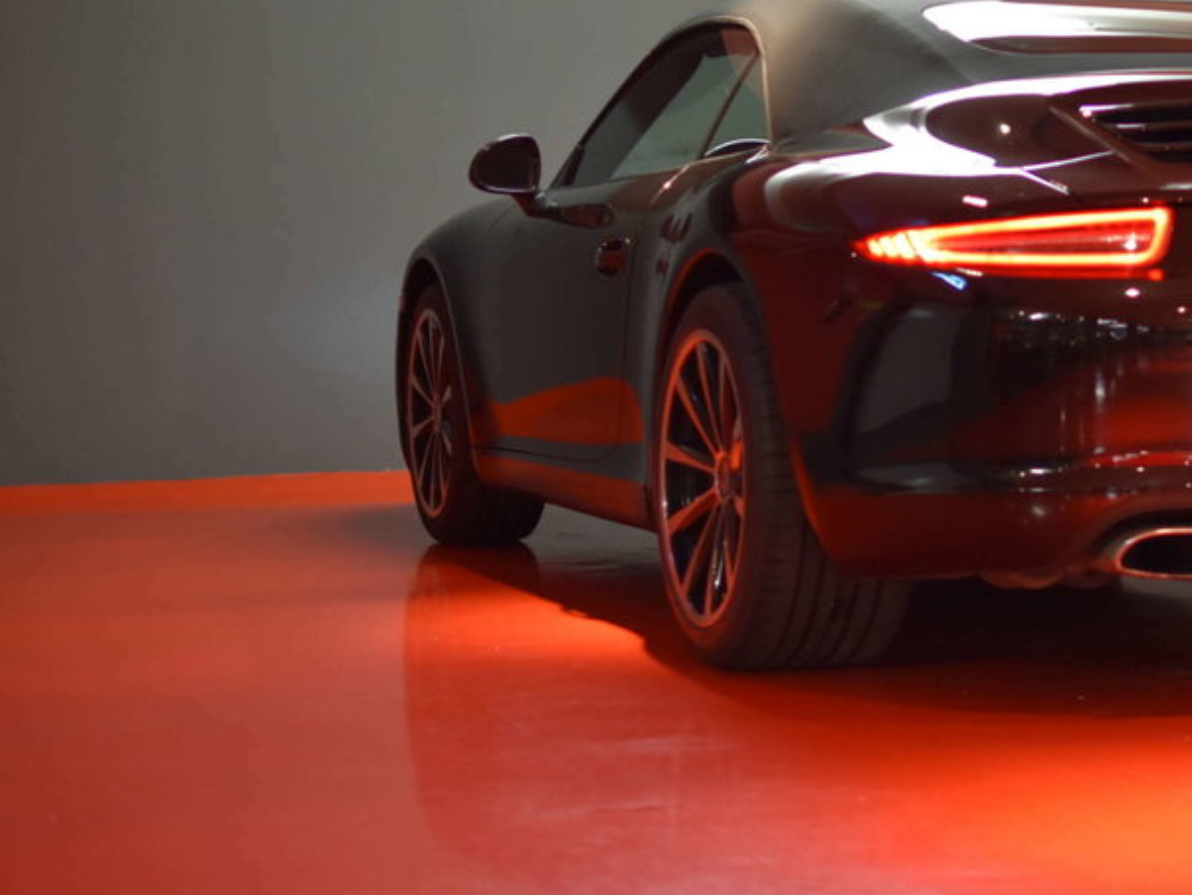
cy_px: 417
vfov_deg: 17.2
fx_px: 2956
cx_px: 1008
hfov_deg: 22.4
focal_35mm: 86
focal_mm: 35
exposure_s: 1/60
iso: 800
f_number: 2
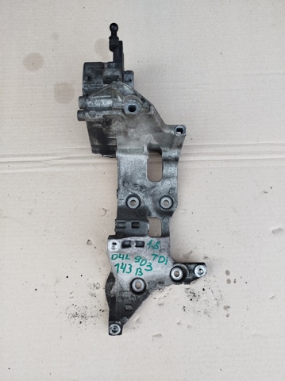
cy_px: 190
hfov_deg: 56.7
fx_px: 264
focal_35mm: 24
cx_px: 142
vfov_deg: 71.7
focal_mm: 5.31
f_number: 1.7
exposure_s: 1/100
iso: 100
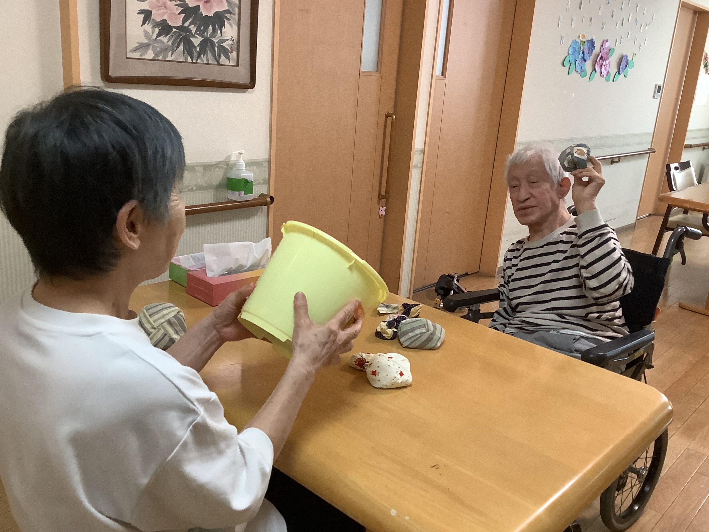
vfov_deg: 44.2
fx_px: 655
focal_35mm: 32
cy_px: 263
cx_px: 362
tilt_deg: -17.6
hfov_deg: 56.8
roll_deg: -3.7
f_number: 2.4
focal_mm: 3.3
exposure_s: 1/60
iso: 200
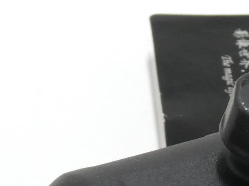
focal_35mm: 201
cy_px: 285
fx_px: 1445
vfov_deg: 7.3
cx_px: 73
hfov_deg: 9.8
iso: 200
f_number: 4.1
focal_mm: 8.4
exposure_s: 1/8
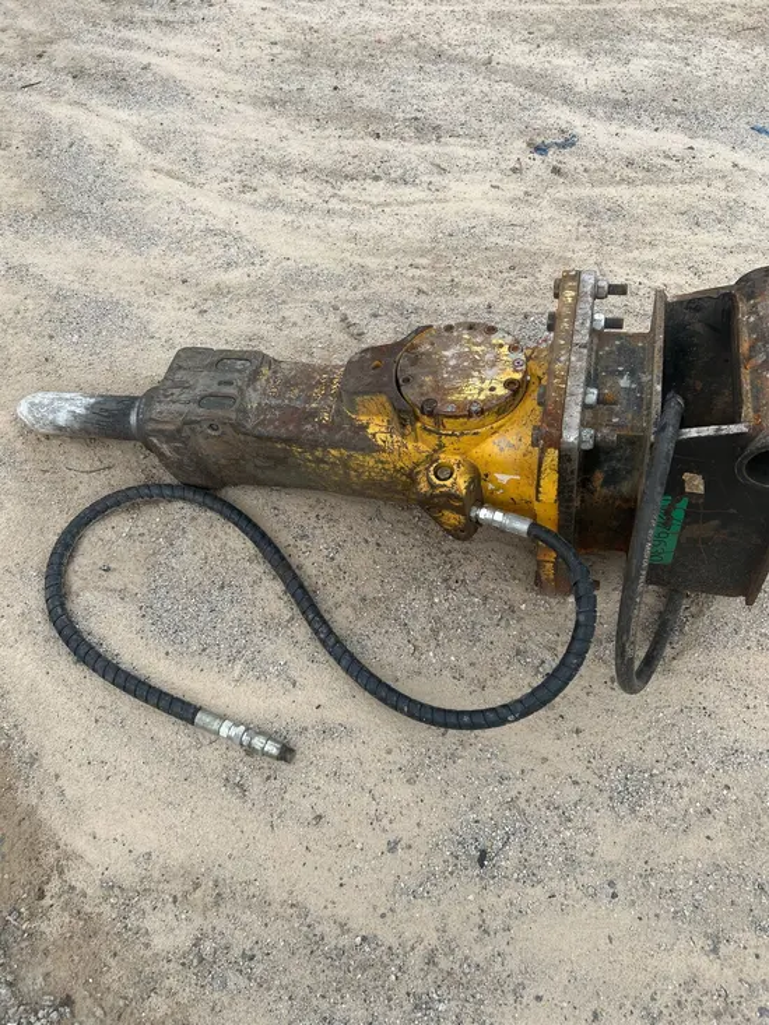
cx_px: 384
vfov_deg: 67.3
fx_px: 770
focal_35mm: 26
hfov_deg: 53.1
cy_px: 512
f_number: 1.5
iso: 50
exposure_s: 1/1224
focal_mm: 5.7
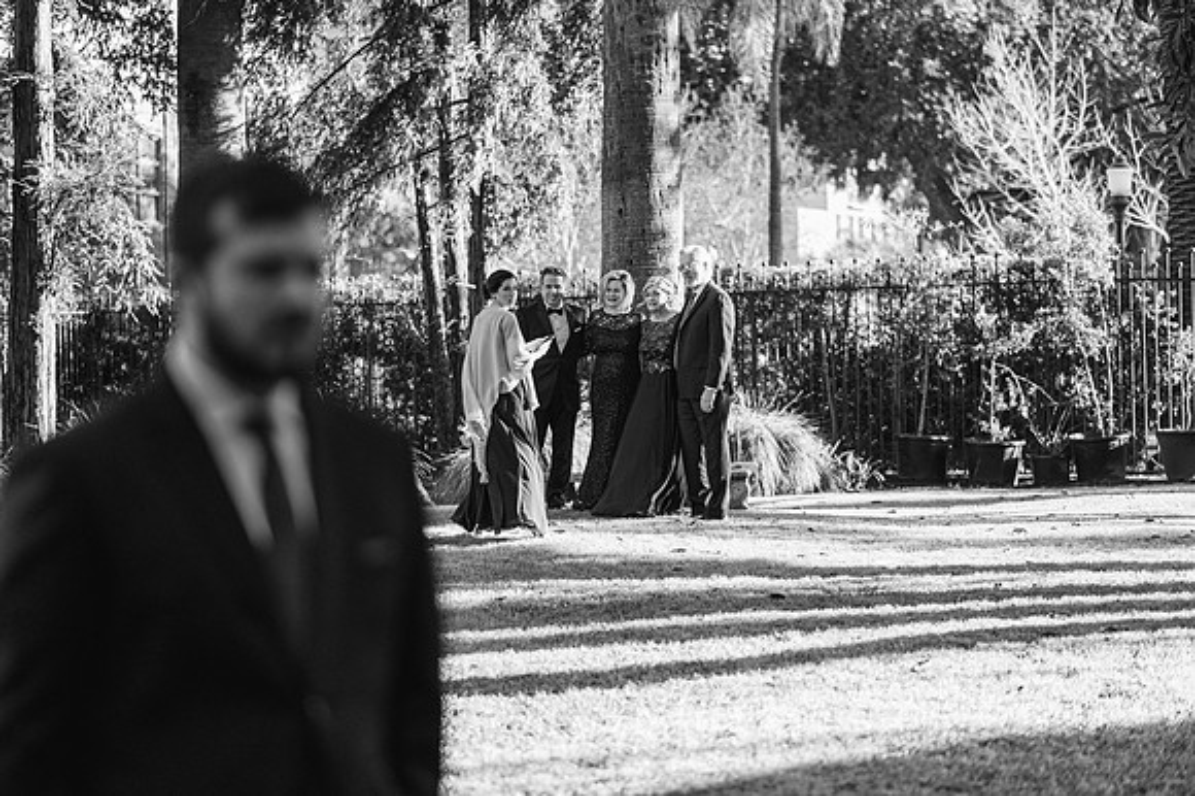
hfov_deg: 23.9
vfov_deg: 16.1
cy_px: 398
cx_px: 598
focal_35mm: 85
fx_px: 2820
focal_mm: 85
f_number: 2
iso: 1000
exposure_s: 1/8000
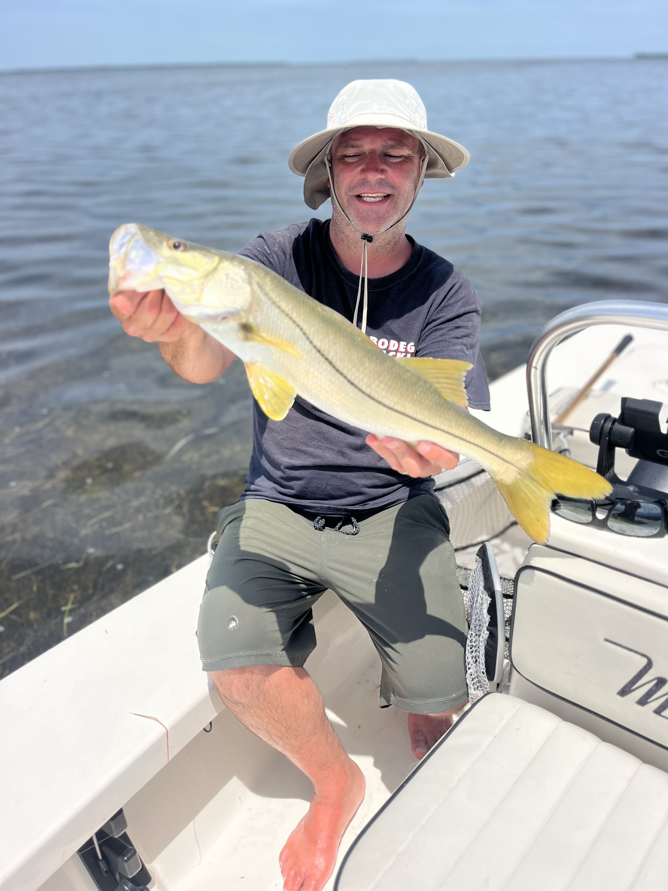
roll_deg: +1.6
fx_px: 669
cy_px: 446
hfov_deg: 53.1
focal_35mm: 26
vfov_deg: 67.3
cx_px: 334
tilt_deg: -29.6
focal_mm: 5.1
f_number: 1.6
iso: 50
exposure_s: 1/4310
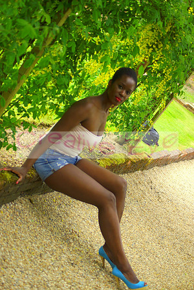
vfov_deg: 24.6
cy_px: 145
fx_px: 667
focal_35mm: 82
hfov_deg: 16.6
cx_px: 97
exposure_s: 1/500
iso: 125
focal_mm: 55
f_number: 4
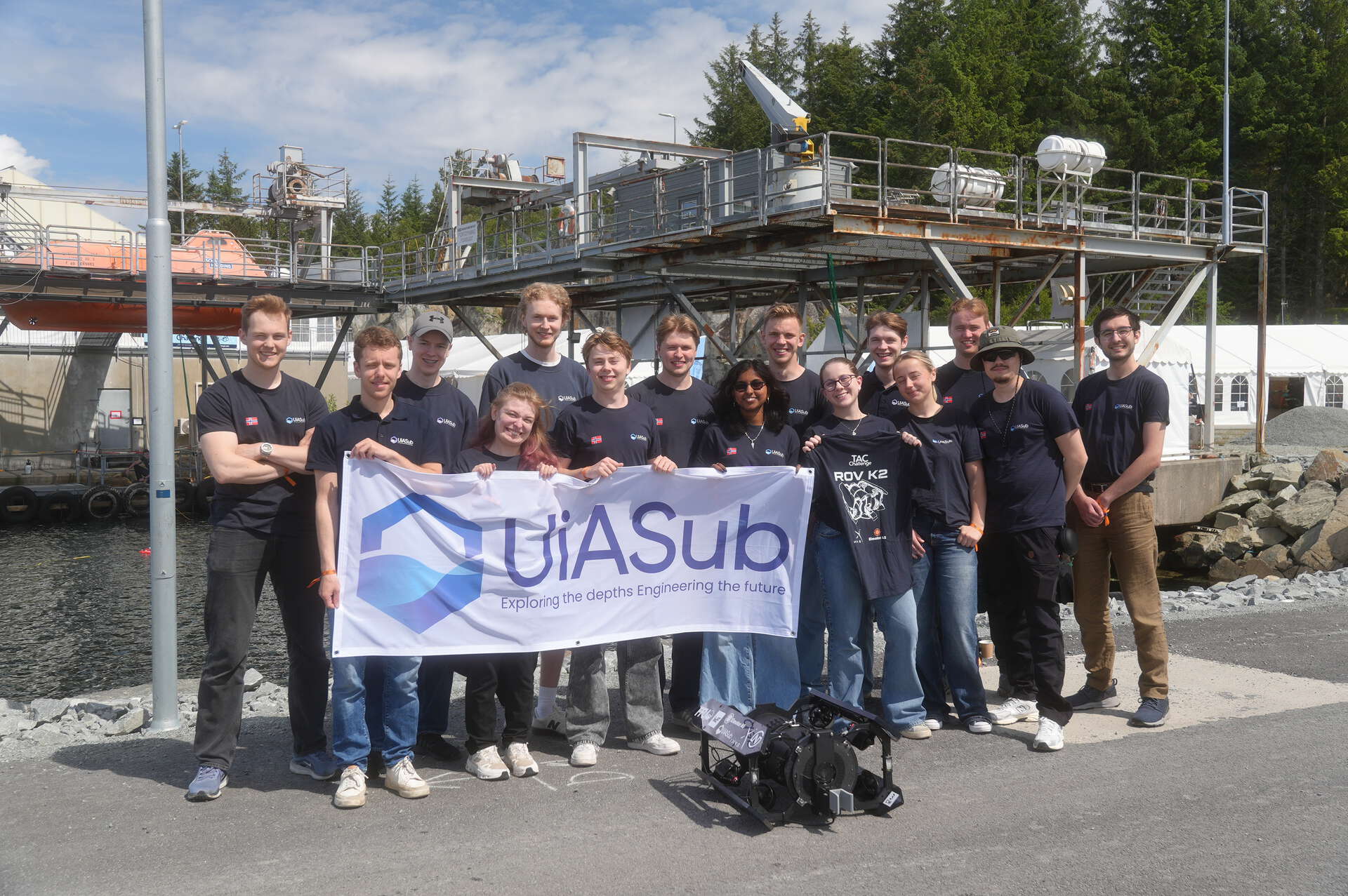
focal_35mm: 34
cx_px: 674
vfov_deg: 38.3
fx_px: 1291
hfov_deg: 55.1
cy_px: 448
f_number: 4.5
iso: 100
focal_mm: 23
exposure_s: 1/400
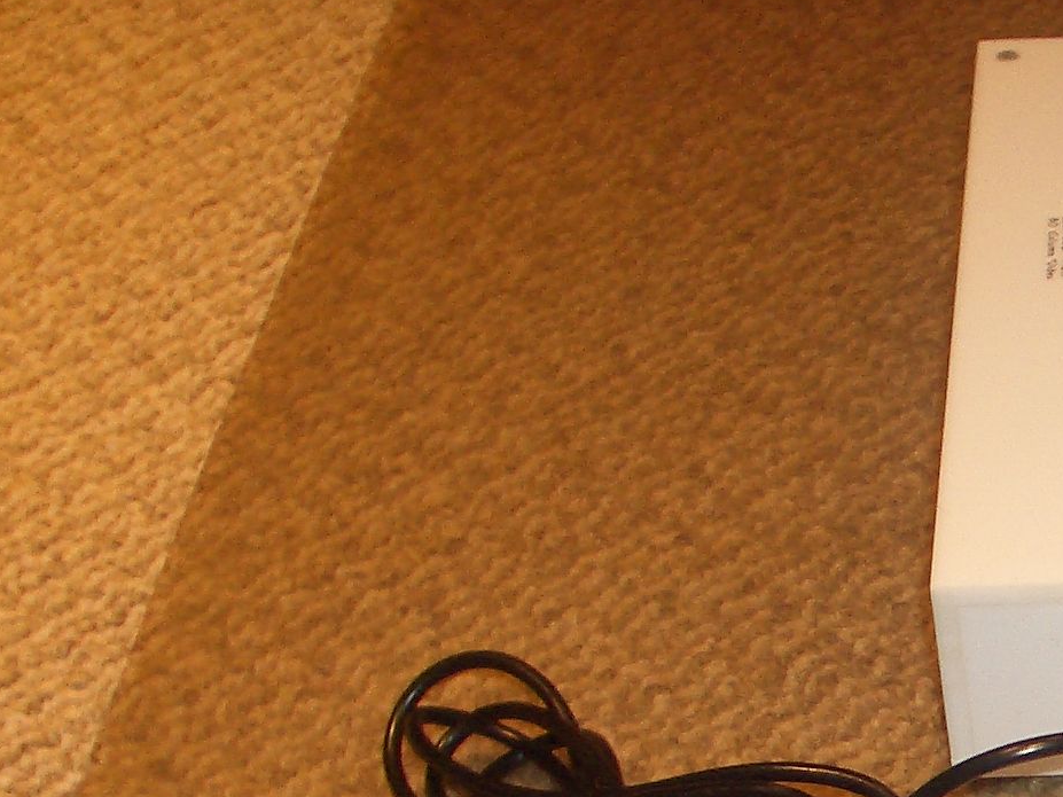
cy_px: 797
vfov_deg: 16.6
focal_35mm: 87
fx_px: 2671
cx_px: 1222
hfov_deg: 21.2
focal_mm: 5.8
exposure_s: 1/60
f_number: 2.6
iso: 100
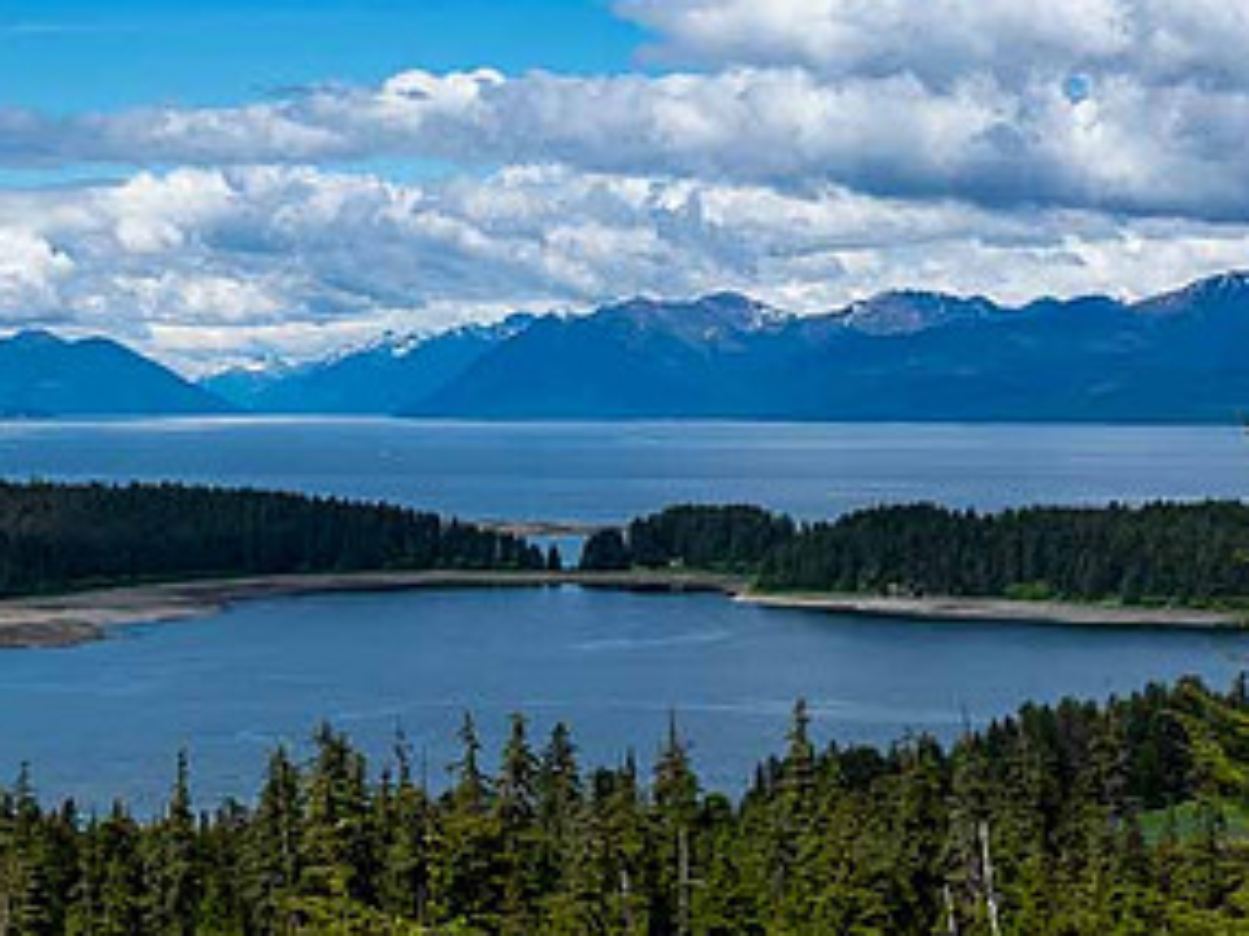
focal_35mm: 85
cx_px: 70
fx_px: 3066
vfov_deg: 17.3
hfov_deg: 22.3
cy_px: 346
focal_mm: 21
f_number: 6.3
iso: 200
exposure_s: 1/1250
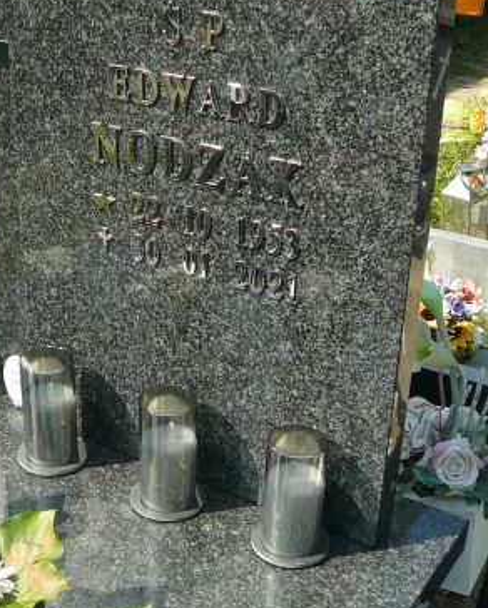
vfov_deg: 31.3
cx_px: 142
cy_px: 377
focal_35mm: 60
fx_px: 1081
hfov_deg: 25.2
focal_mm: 5.2
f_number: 2.8
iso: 80
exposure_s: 1/640
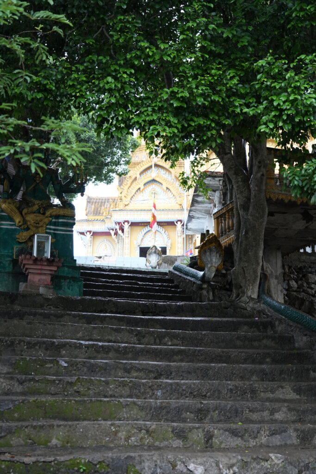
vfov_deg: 44.5
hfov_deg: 30.5
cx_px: 158
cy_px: 237
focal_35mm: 44
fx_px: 579
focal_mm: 44
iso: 3200
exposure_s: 1/160
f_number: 4
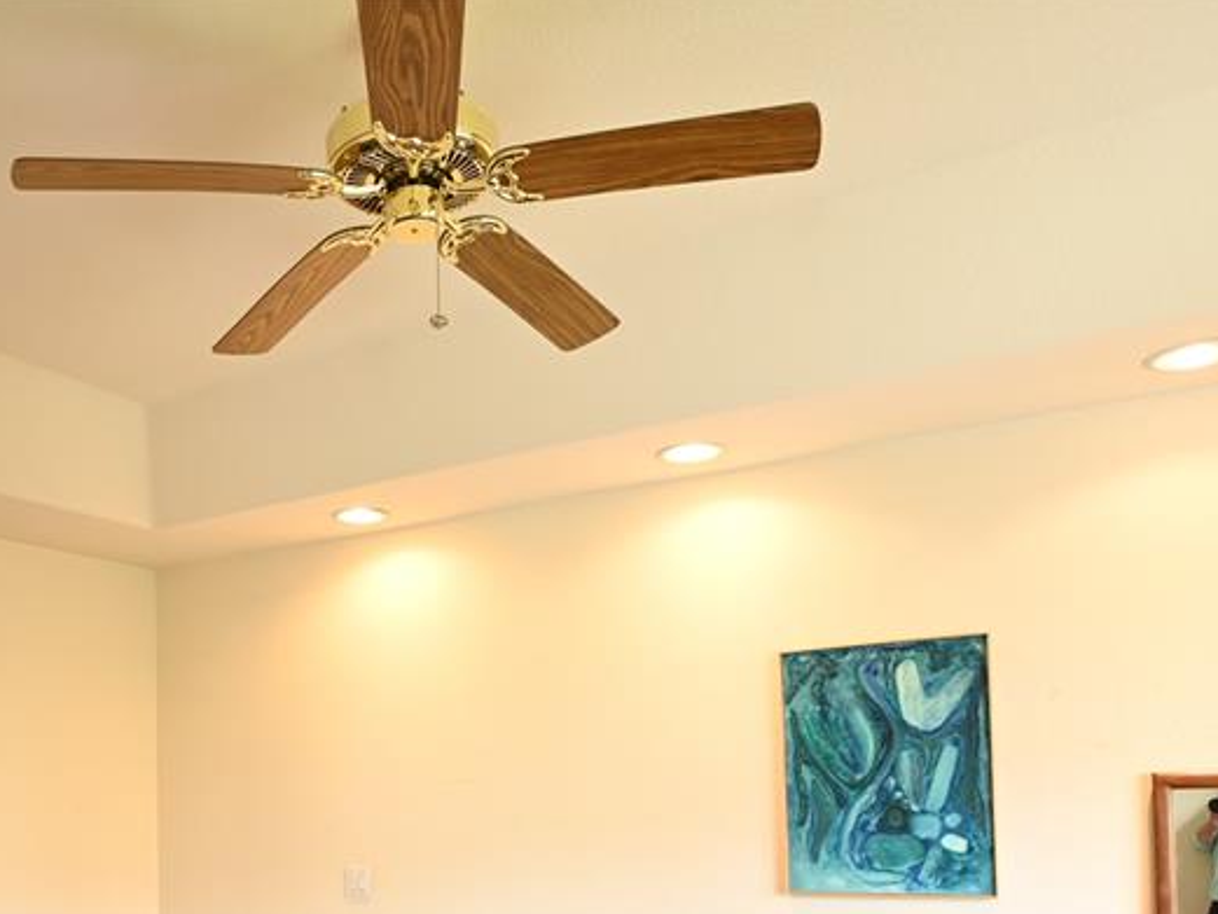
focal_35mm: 34
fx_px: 1197
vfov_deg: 39.4
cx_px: 400
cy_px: 788
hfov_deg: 52.8
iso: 250
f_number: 3.5
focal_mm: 12
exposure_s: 1/15
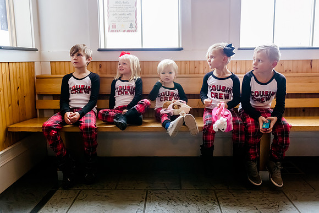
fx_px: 248
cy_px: 92
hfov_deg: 65.5
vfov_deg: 46.4
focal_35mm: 28
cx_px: 163
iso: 4000
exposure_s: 1/160
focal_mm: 24
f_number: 3.5
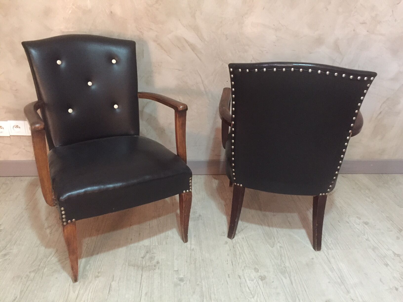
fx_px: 338
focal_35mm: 29
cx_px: 202
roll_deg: -2.3
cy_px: 151
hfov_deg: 61.7
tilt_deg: -21.6
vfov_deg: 48.2
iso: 640
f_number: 2.2
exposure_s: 1/17
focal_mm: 4.15
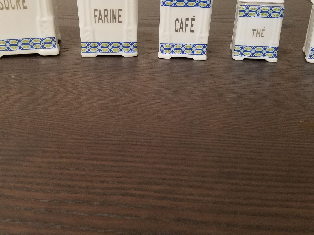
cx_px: 156
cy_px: 64
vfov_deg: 36.1
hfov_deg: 47.9
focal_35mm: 39
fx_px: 354
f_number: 1.7
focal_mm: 4.2
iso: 250
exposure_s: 1/17
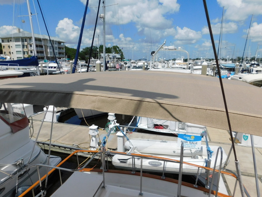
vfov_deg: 58.9
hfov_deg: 73.9
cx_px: 131
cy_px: 98
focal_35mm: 23
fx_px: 174
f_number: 6
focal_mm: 4
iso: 125
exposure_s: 1/1000
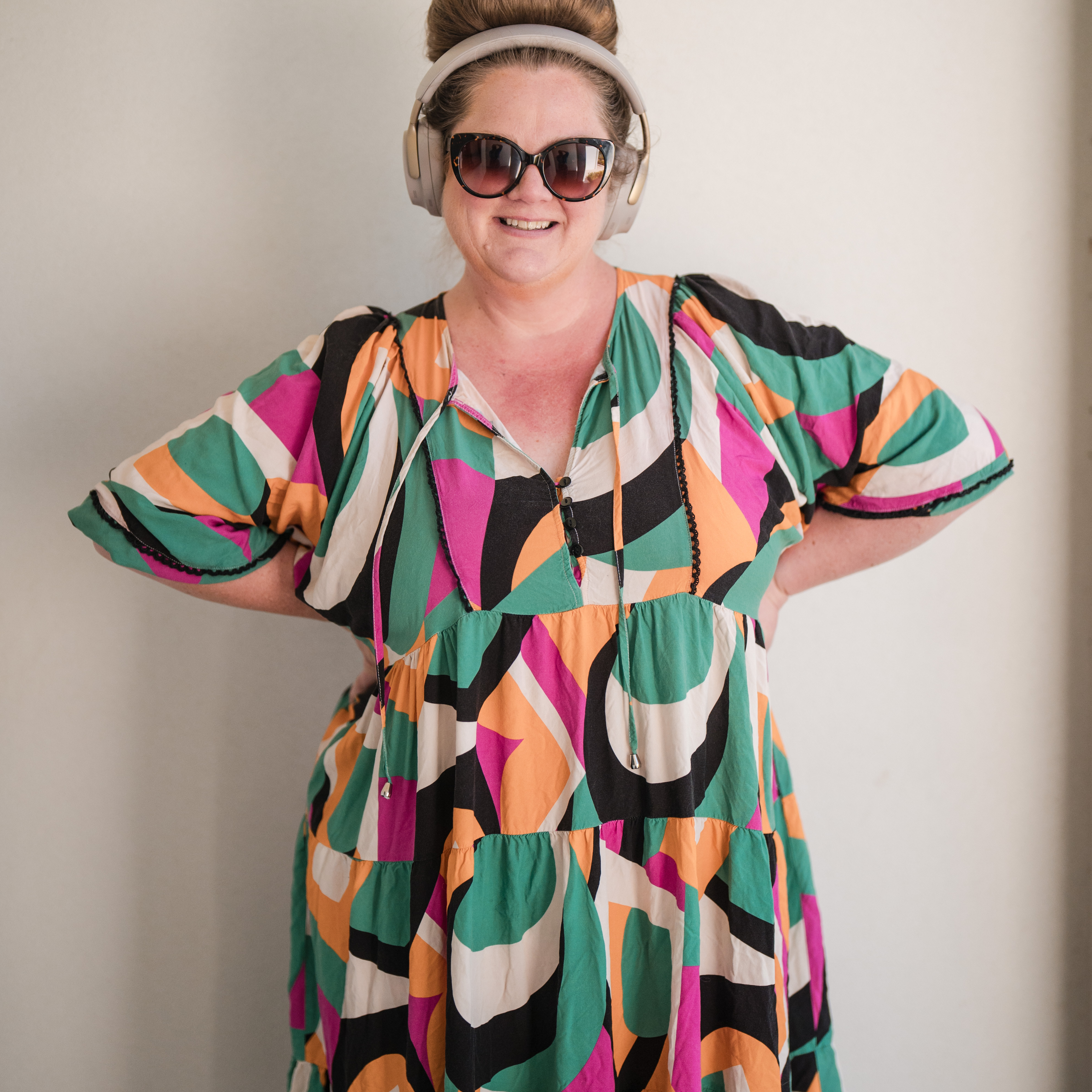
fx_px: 2284
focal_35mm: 64
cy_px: 467
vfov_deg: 26.9
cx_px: 544
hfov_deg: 26.9
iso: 640
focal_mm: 50
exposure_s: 1/250
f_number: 1.2
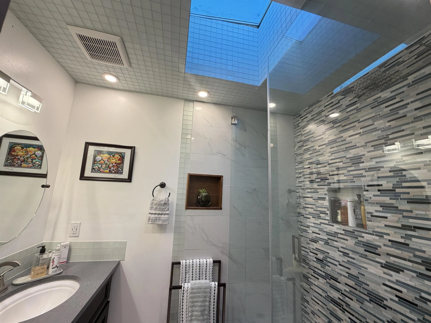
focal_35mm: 14
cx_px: 216
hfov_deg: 102.1
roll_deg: -2.5
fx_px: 174
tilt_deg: +9.9
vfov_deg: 85.7
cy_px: 162
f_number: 2.2
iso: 200
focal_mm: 2.22
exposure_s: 1/120
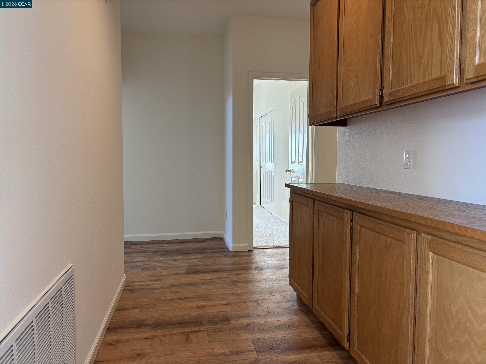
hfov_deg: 67.3
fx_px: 365
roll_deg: -0.6
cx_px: 243
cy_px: 182
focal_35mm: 26
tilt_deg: -3.0
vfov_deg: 53.1
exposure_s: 1/60
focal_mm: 5.96
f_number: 1.6
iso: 100
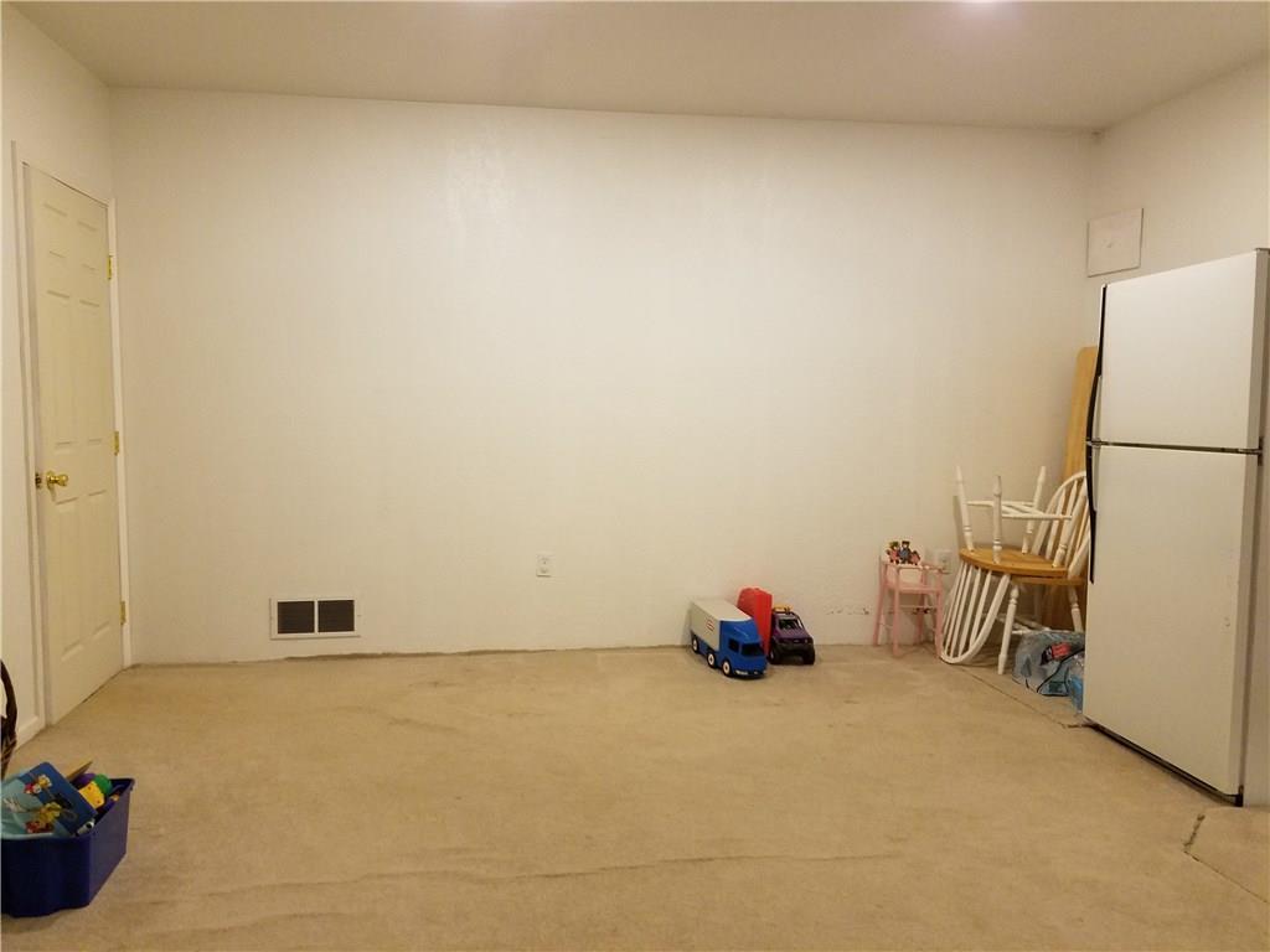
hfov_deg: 67.3
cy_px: 476
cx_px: 635
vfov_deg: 53.1
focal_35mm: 26
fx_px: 954
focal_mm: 4.2
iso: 250
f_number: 1.7
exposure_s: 1/20
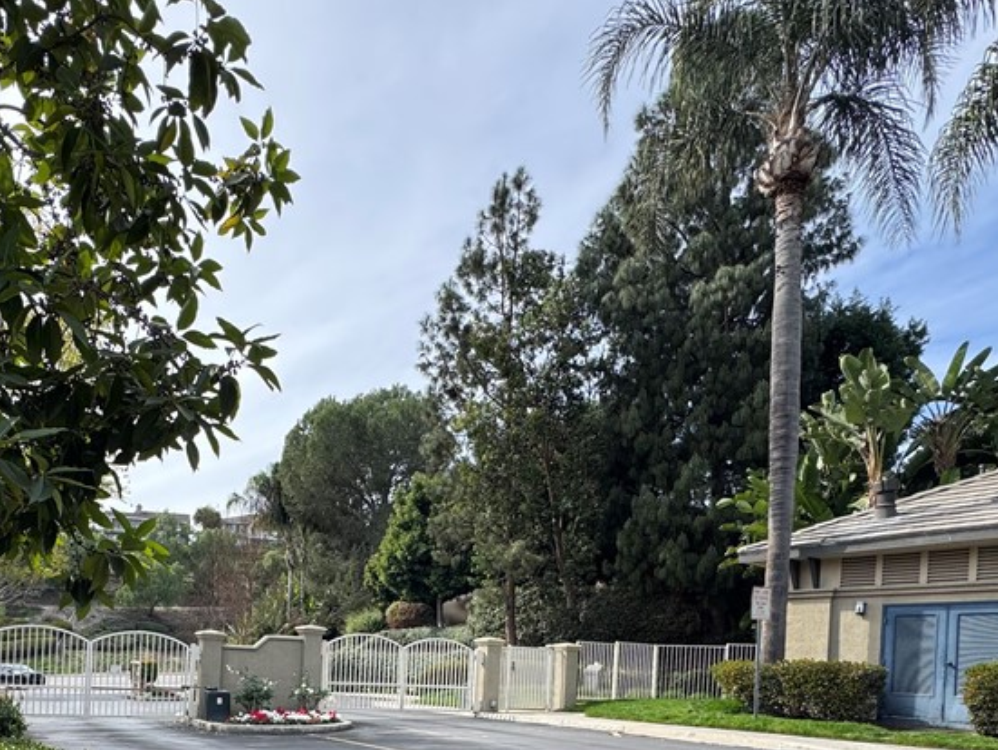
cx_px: 317
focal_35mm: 26
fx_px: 750
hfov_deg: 65.1
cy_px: 665
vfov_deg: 48.0
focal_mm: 2.22
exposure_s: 1/700
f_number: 2.2
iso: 50
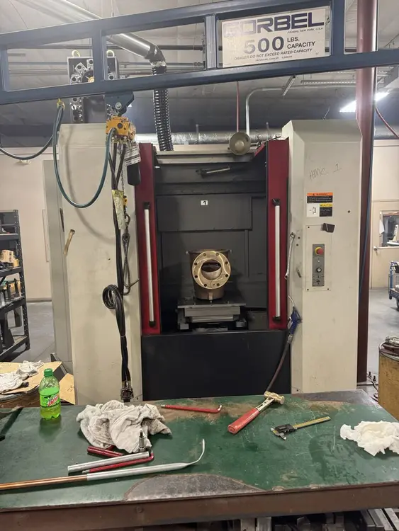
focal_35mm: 24
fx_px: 369
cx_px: 200
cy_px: 266
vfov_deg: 71.6
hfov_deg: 56.8
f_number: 1.8
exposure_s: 1/60
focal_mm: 6.8
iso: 320
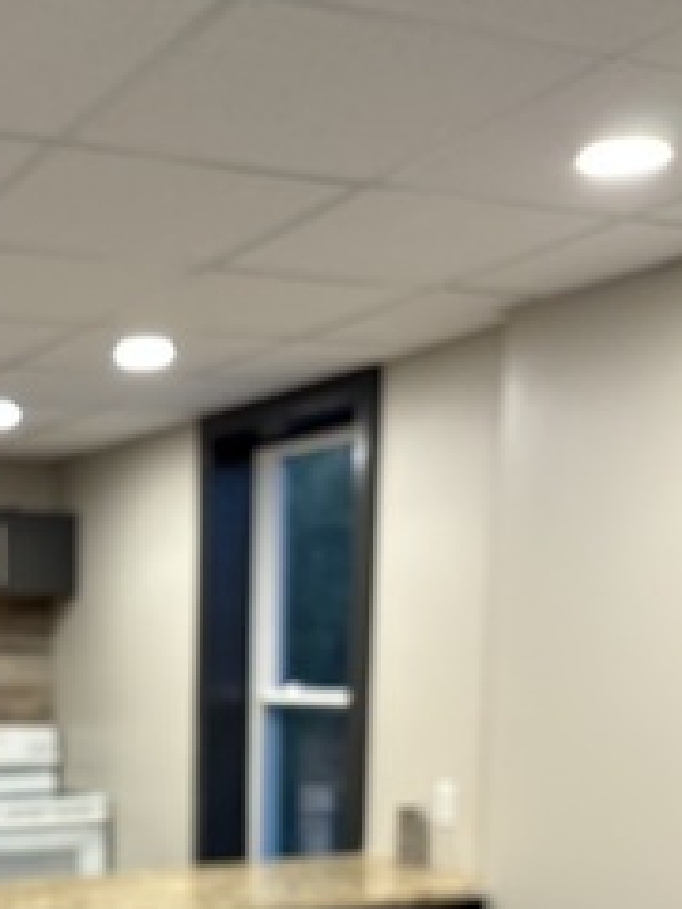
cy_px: 875
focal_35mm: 54
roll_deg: +0.3
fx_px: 1417
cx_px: 111
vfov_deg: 33.0
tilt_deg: -8.1
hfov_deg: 26.4
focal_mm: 5.96
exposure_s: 1/60
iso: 80
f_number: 1.6
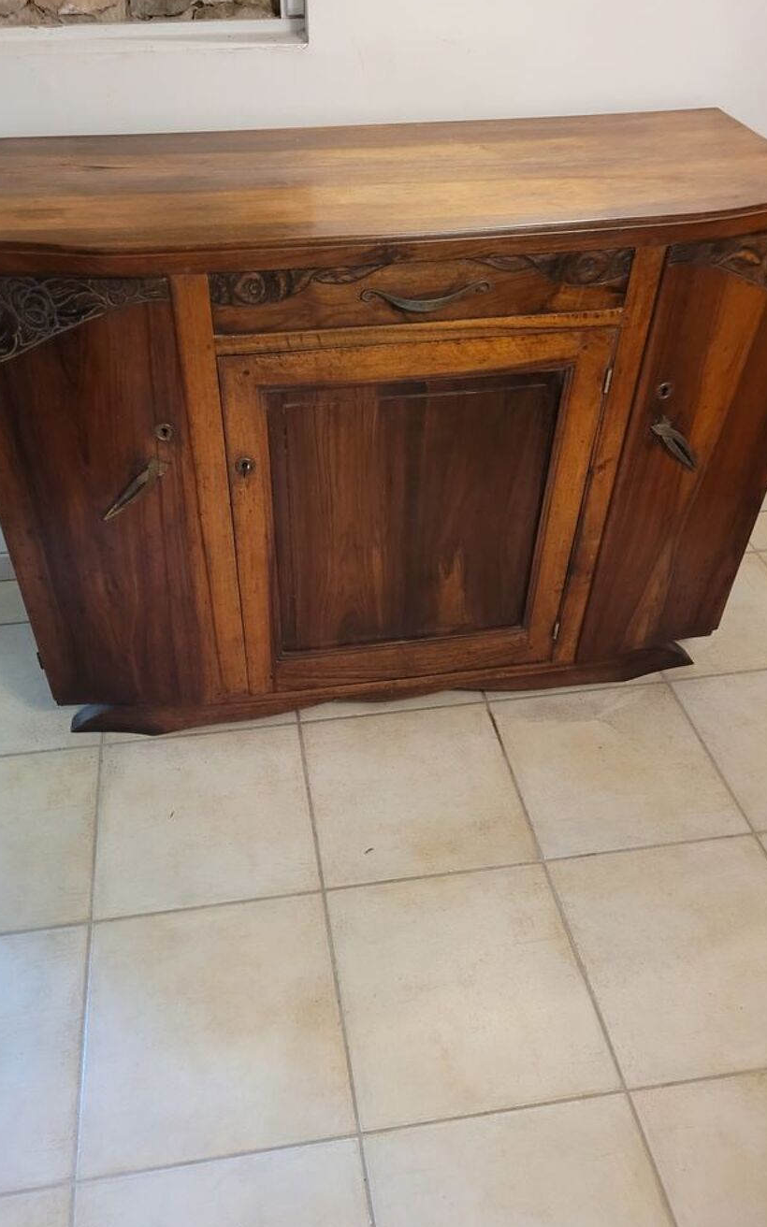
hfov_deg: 44.5
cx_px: 365
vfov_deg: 66.5
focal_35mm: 28
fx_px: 936
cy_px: 619
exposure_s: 1/50
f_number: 1.8
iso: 800
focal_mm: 5.4
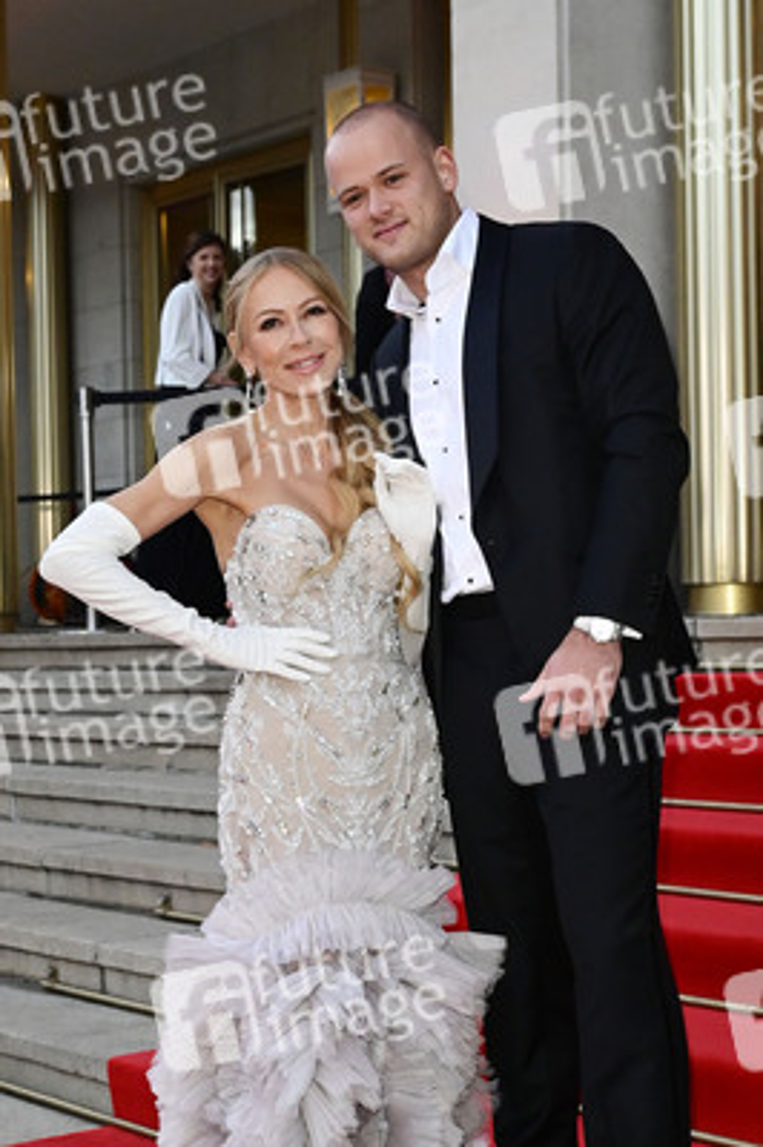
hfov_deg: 36.8
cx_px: 382
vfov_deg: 53.2
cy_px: 574
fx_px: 1146
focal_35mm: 36
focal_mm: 36
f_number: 5.6
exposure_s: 1/200
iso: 3200
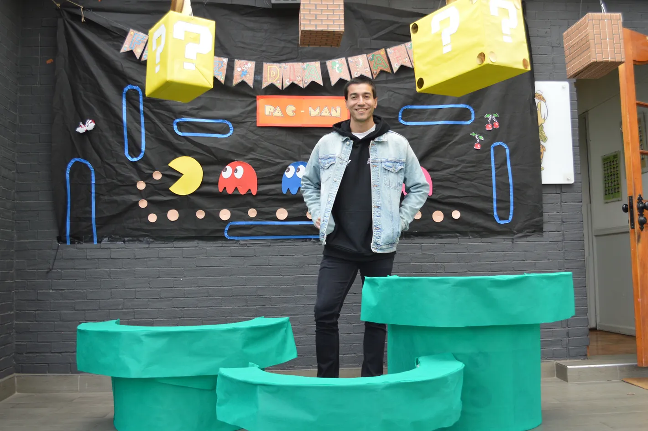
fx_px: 647
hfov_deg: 53.2
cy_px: 216
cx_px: 324
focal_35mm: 36
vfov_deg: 36.8
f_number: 4.5
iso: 400
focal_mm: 24
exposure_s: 1/80
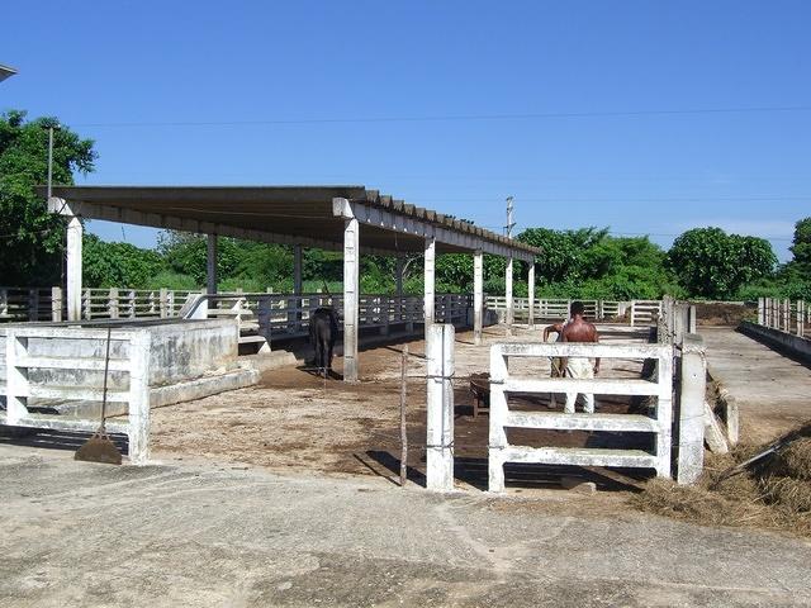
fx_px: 890
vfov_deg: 37.7
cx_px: 406
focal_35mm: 38
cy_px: 304
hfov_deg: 49.0
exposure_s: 1/800
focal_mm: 7.9
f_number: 4
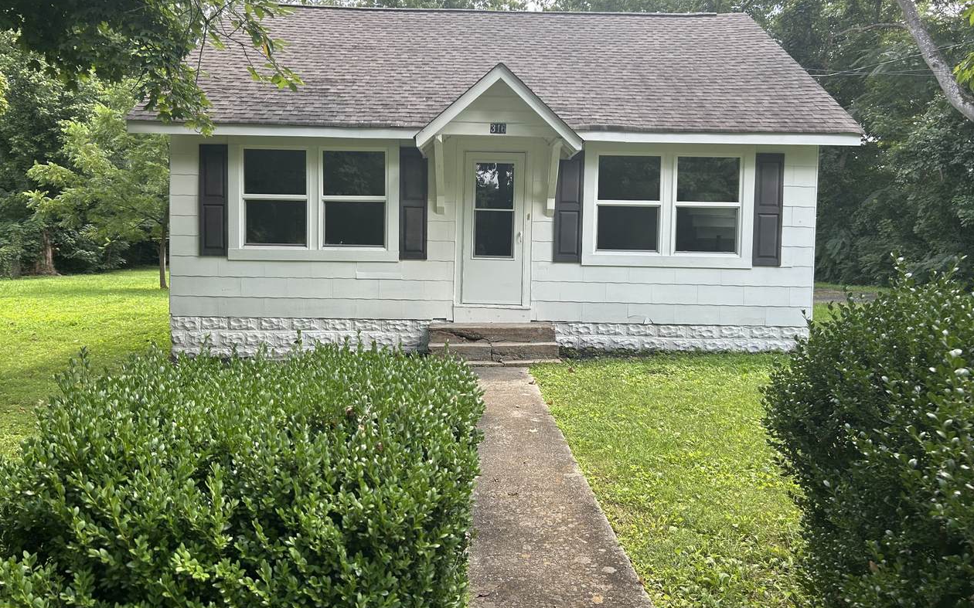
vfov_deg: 44.4
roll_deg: -0.7
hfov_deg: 66.5
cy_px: 268
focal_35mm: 28
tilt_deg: -2.6
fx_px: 743
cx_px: 482
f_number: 1.5
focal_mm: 5.7
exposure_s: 1/380
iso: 50
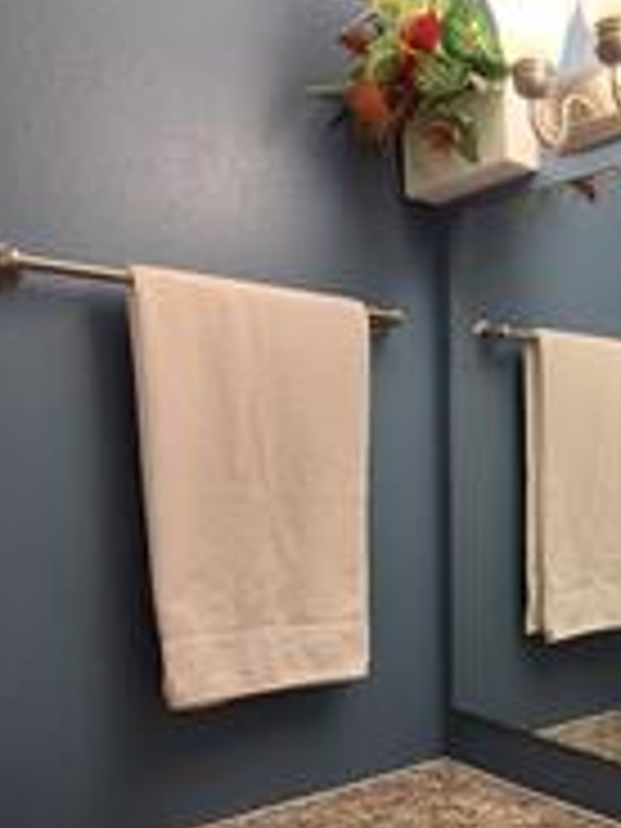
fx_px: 813
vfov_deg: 52.9
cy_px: 554
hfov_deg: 38.5
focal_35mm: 34
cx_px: 576
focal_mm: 1.74
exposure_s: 1/60
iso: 64
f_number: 2.2
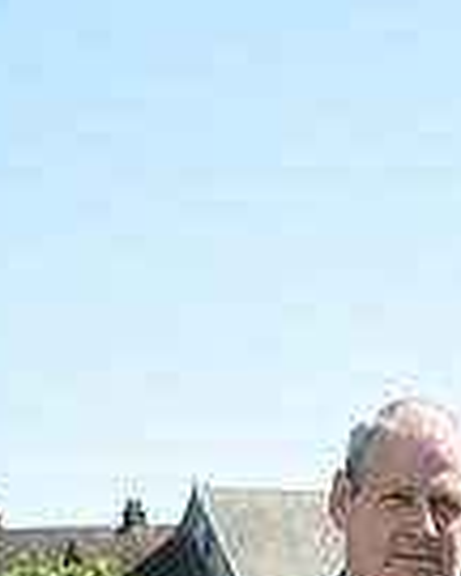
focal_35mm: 202
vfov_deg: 9.4
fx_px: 3445
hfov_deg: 7.1
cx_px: 1178
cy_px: 787
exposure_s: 1/1250
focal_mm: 50
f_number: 5.6
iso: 500
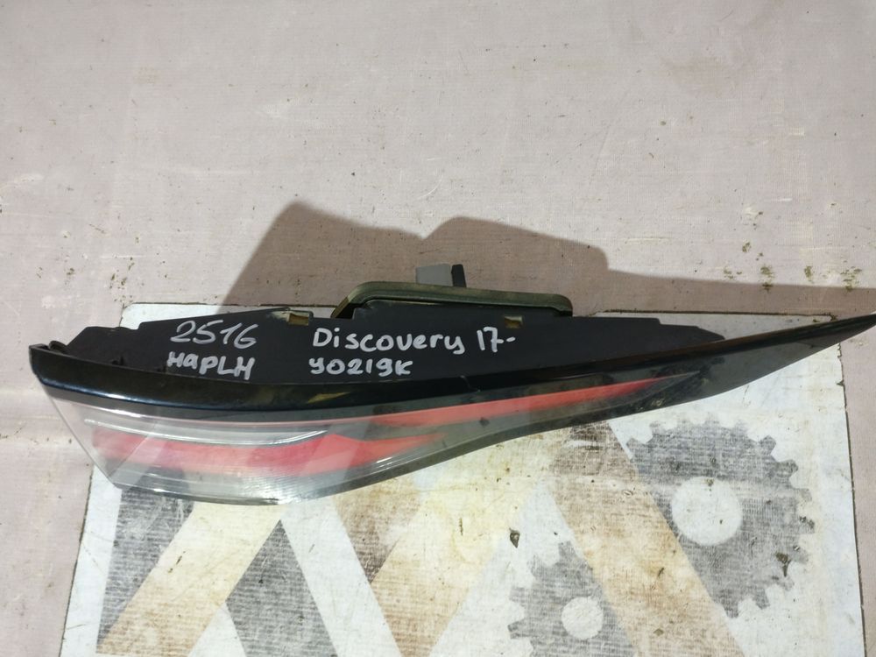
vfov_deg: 49.7
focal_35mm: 28
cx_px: 438
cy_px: 328
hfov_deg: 63.4
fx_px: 709
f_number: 2
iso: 800
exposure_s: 1/20
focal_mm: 4.26
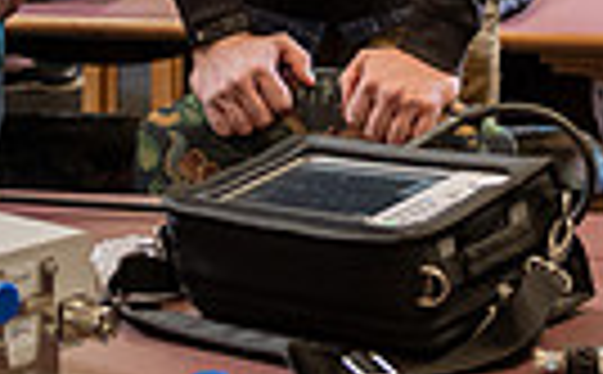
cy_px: -187
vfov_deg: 8.2
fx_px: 2541
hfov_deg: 13.5
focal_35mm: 155
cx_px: 405
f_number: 3.2
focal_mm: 35
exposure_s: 1/200
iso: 1250
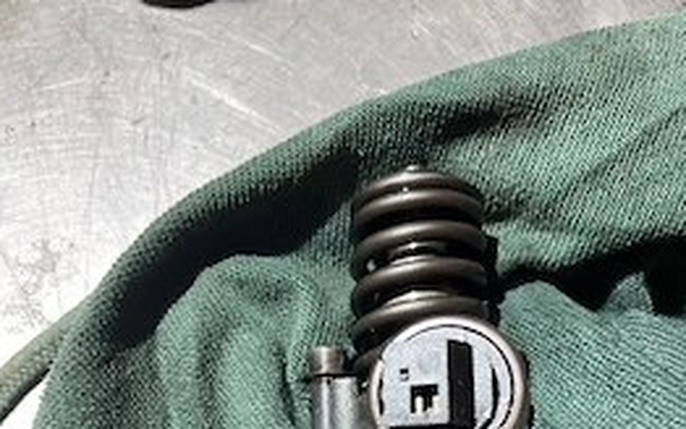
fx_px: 786
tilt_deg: -78.1
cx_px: 369
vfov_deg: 27.3
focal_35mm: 42
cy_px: 502
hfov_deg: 47.1
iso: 250
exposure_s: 1/50
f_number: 1.6
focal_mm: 5.1
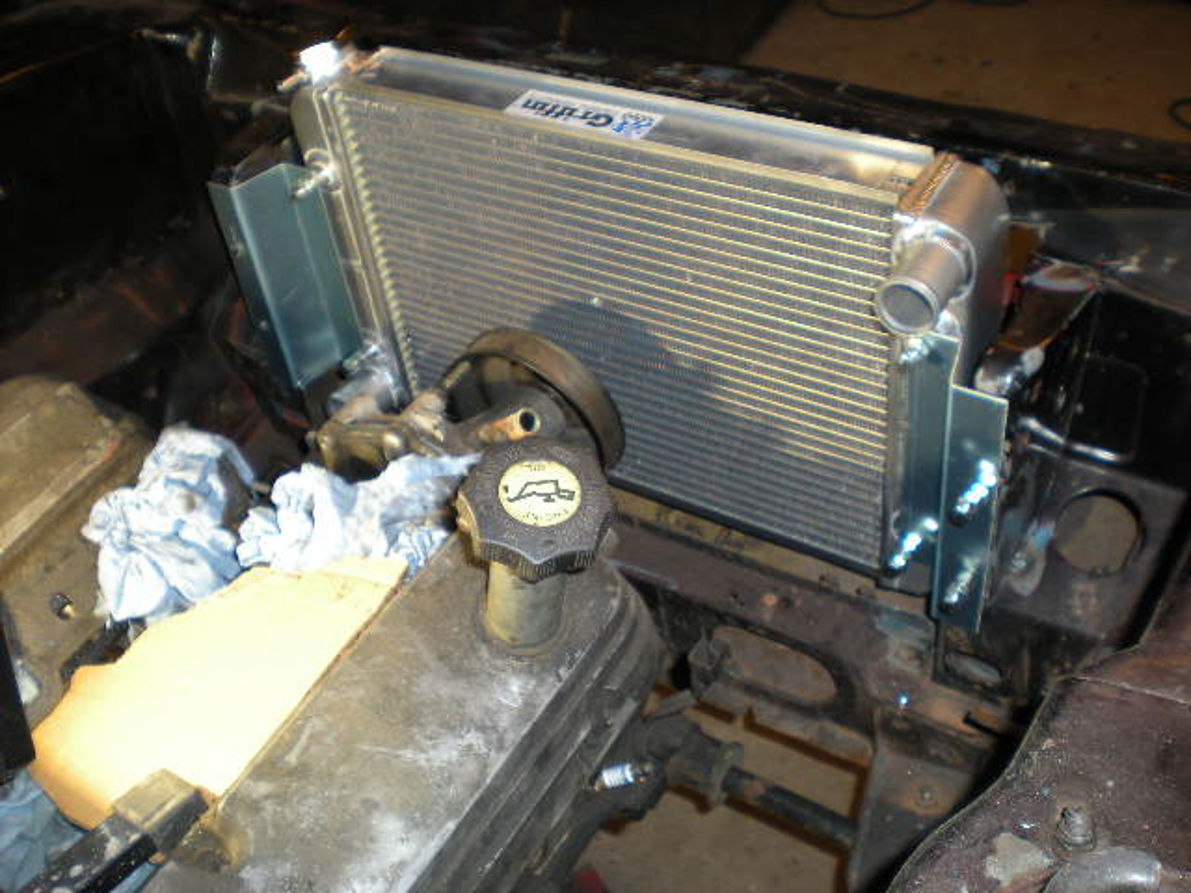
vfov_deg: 37.7
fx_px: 1307
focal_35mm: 38
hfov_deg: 49.0
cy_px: 446
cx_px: 596
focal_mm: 6.3
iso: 68
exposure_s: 1/30
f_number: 3.1
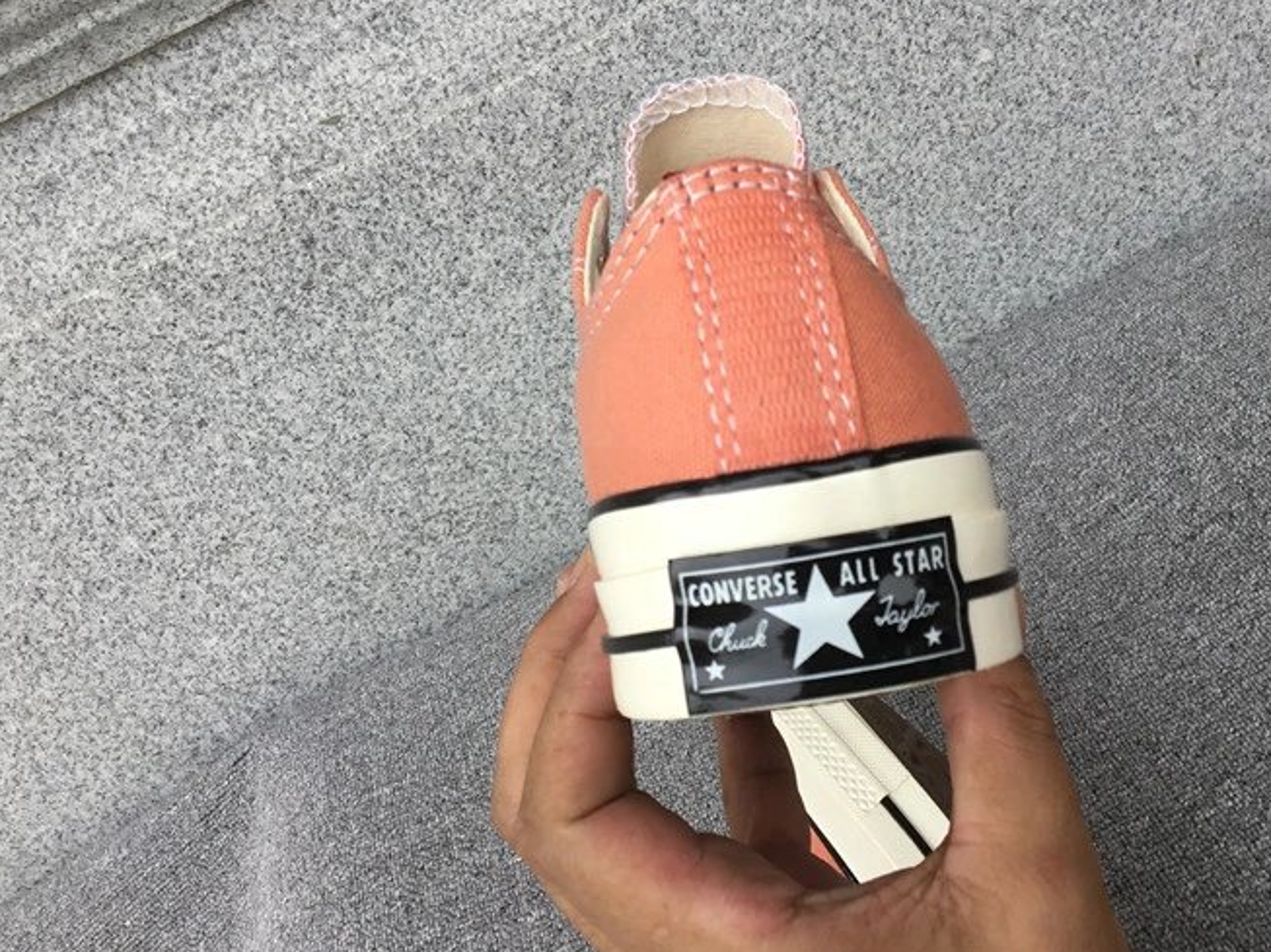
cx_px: 740
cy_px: 440
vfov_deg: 37.7
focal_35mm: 38
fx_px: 1394
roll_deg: +27.5
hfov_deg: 48.8
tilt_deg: -37.8
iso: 25
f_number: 2.4
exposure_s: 1/245
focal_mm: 3.3
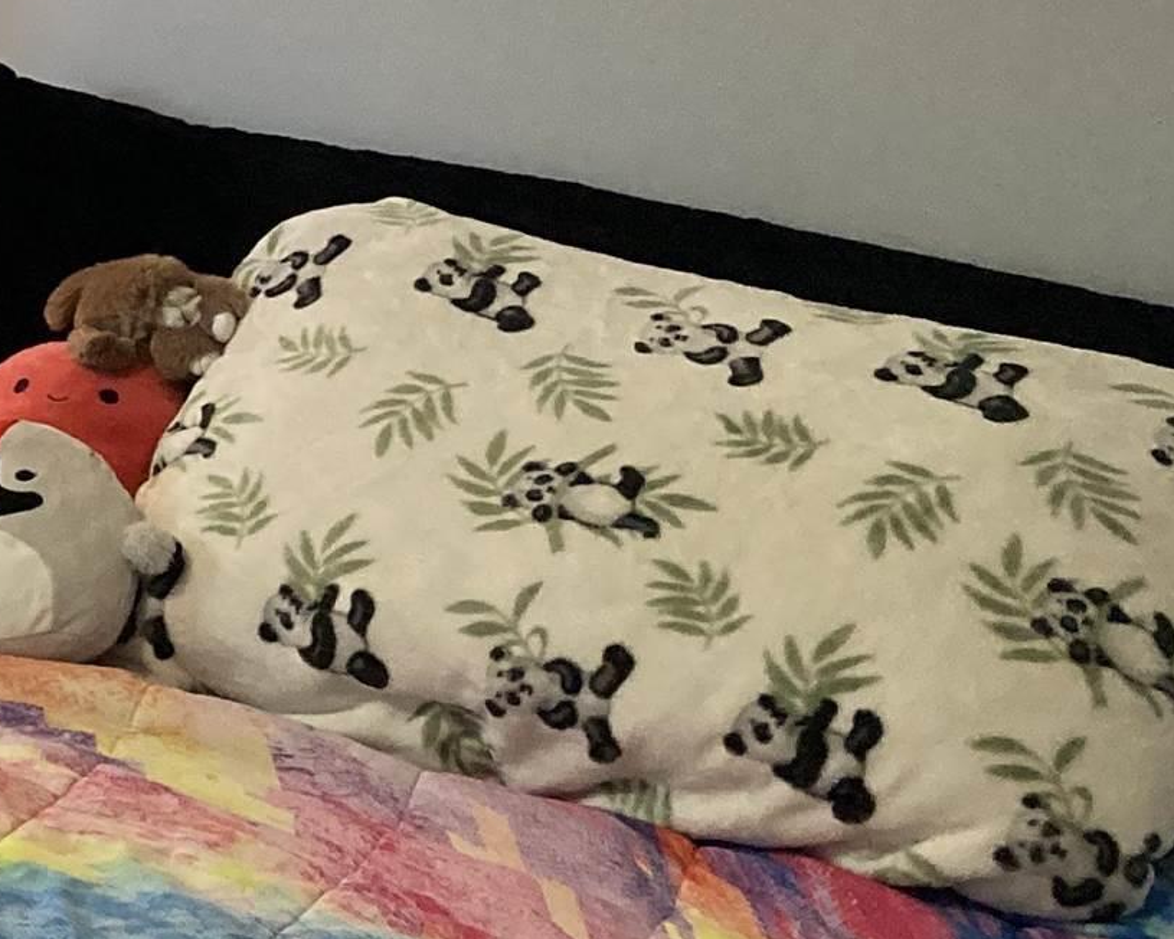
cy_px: 0
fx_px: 3579
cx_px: -990
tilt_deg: -9.5
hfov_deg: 15.7
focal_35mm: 103
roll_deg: -0.9
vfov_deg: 14.7
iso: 200
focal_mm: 3.99
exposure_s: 1/60
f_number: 1.8
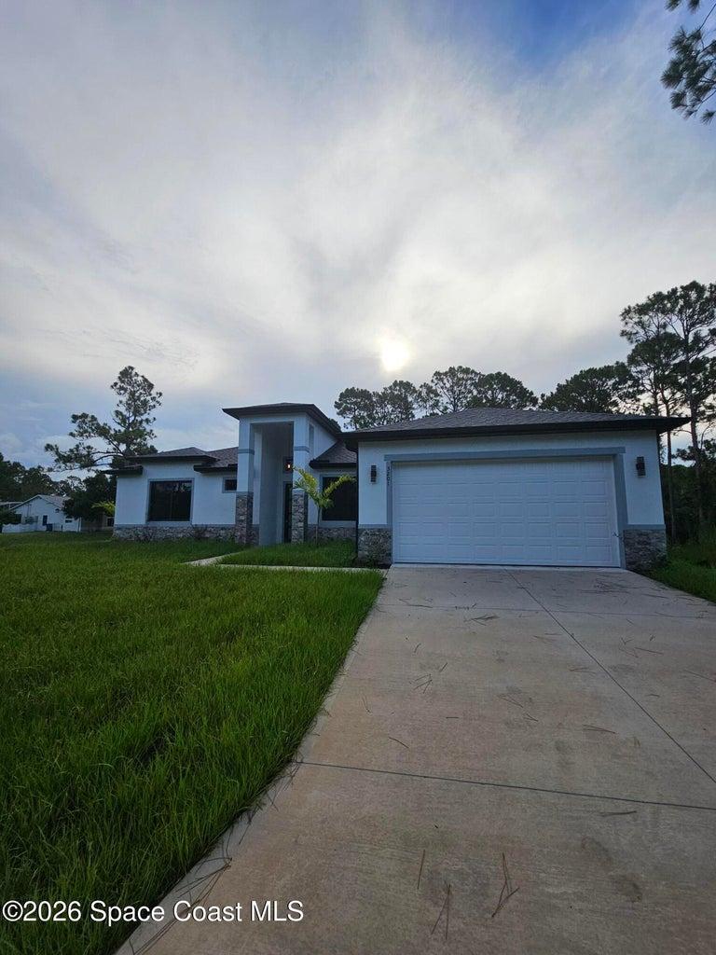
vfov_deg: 106.2
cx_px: 358
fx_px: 359
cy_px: 478
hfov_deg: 89.9
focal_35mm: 13
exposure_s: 1/2099
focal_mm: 2.2
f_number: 2.2
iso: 50
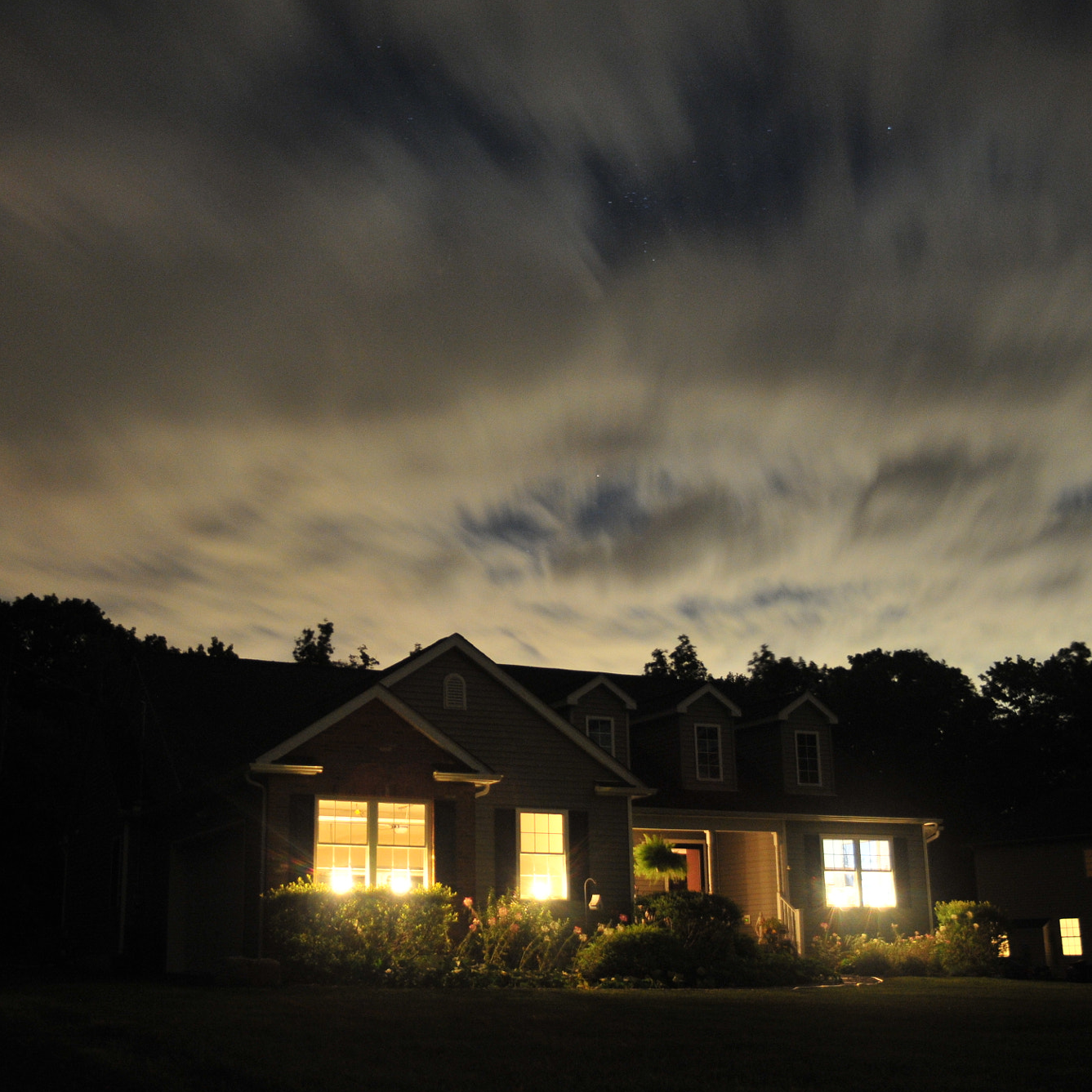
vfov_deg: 42.8
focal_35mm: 39
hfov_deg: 42.5
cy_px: 554
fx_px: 1392
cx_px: 404
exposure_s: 30
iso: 640
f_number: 3.5
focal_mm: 20
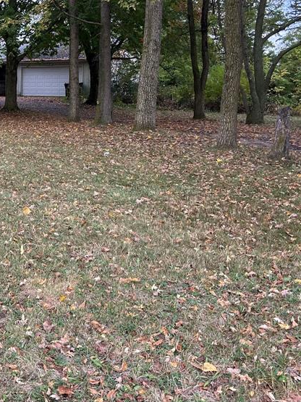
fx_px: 557
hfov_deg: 27.8
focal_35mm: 48
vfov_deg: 39.3
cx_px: -26
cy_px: 139
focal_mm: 5.7
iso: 40
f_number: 1.5
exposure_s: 1/284
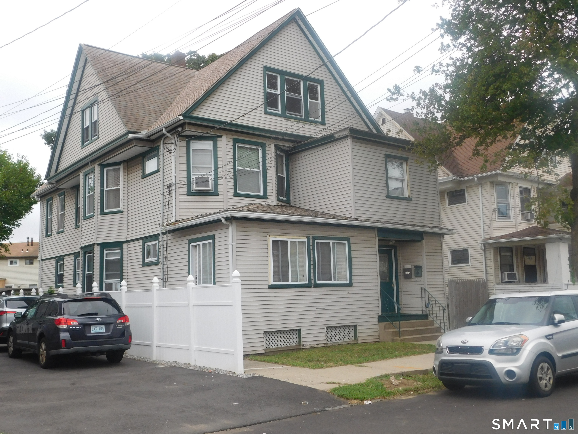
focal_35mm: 36
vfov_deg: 39.7
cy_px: 217
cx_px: 289
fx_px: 601
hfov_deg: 51.4
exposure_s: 1/320
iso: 125
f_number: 3.5
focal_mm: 6.3
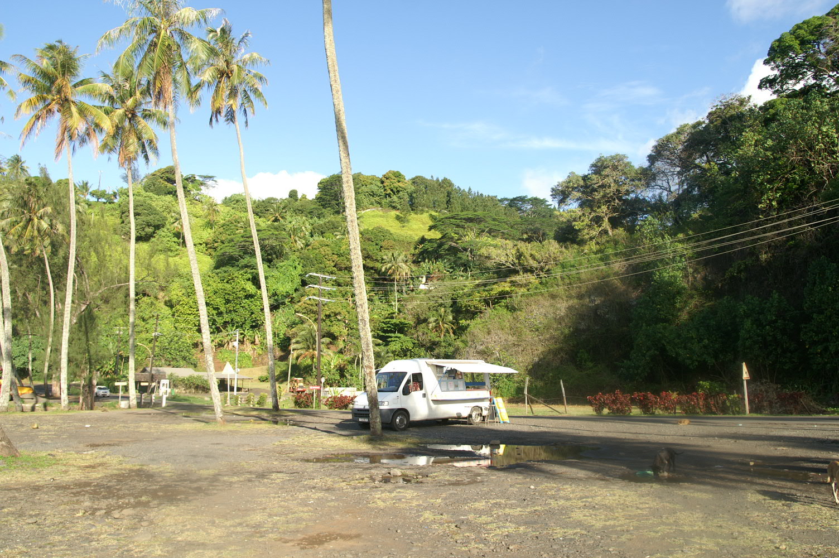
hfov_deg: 70.5
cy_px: 279
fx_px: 594
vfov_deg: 50.3
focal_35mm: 26
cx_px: 420
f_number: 7.1
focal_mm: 17
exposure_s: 1/200
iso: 100
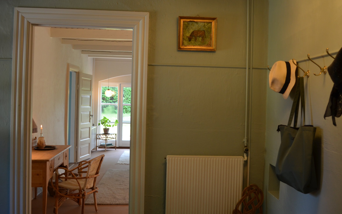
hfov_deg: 50.2
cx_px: 195
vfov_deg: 32.7
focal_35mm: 39
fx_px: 364
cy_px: 95
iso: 400
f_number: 4
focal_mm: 20
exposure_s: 1/60
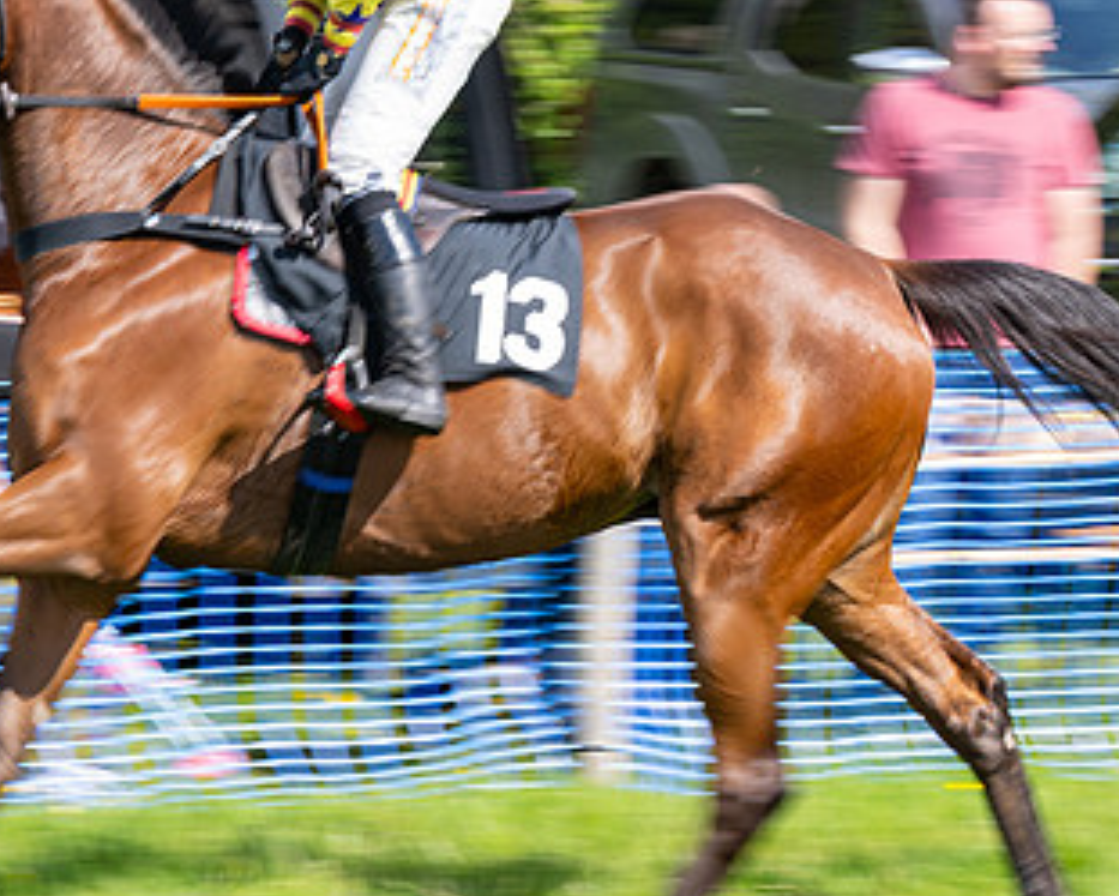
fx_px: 8415
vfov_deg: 6.1
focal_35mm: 254
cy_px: 309
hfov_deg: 7.6
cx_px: 224
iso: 100
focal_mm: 98
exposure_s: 1/100
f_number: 8
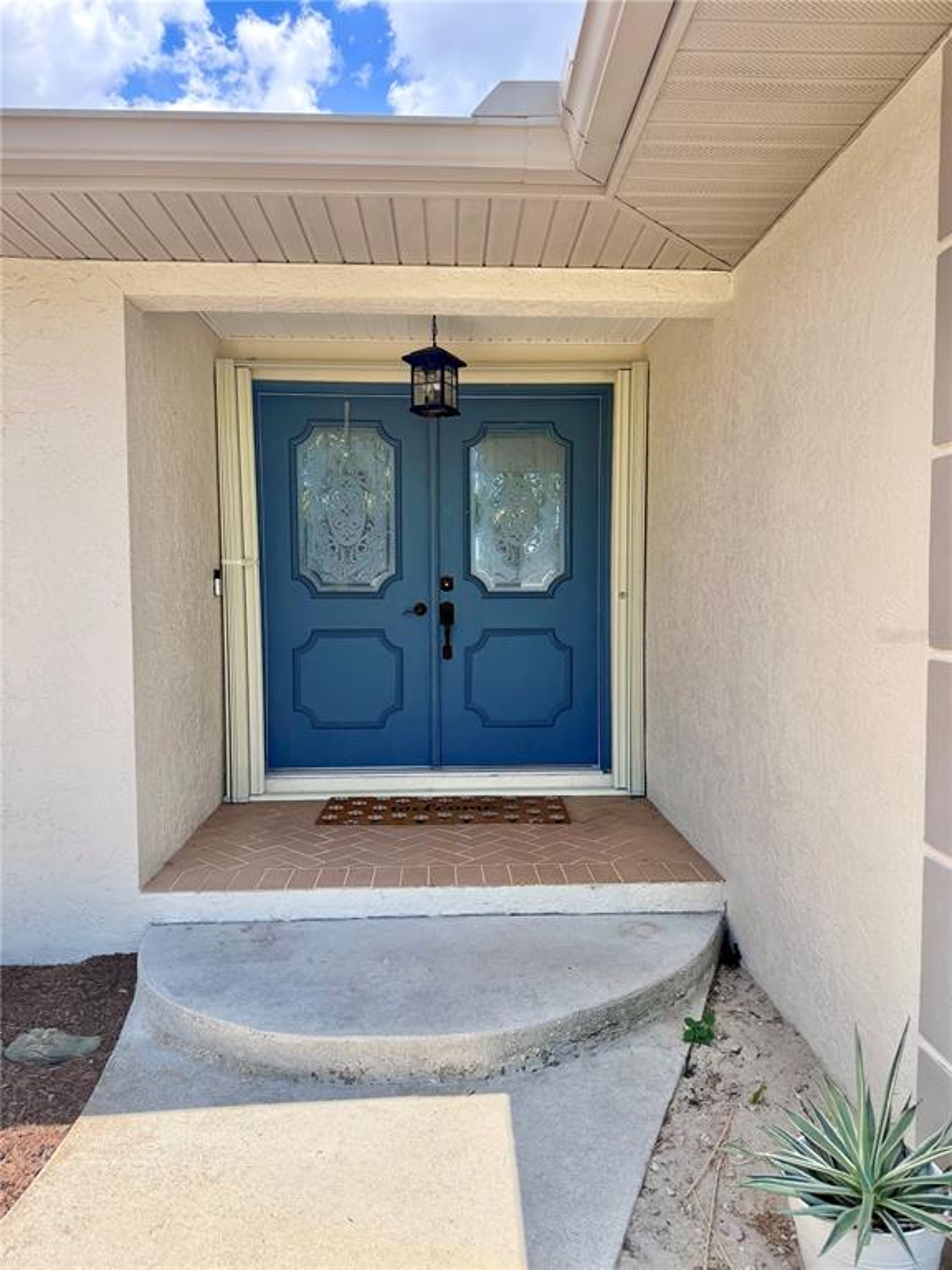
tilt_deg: -4.7
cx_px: 476
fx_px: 880
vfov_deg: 71.6
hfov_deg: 56.8
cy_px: 635
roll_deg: +0.5
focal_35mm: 24
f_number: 1.78
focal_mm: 6.76
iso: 100
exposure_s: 1/2703
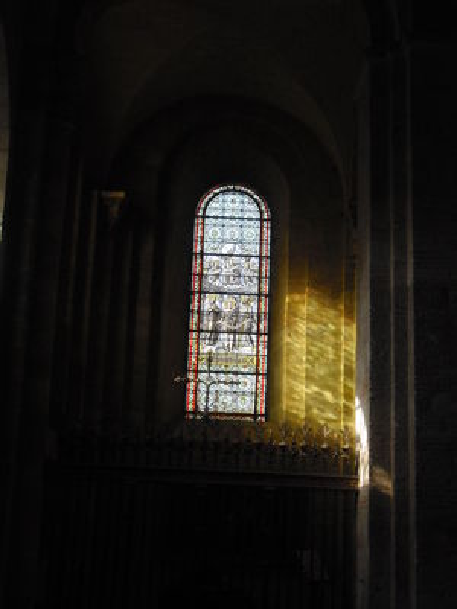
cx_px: 228
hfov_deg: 26.6
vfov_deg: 34.9
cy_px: 304
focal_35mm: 55
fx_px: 968
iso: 200
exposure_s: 1/100
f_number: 3.7
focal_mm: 9.3
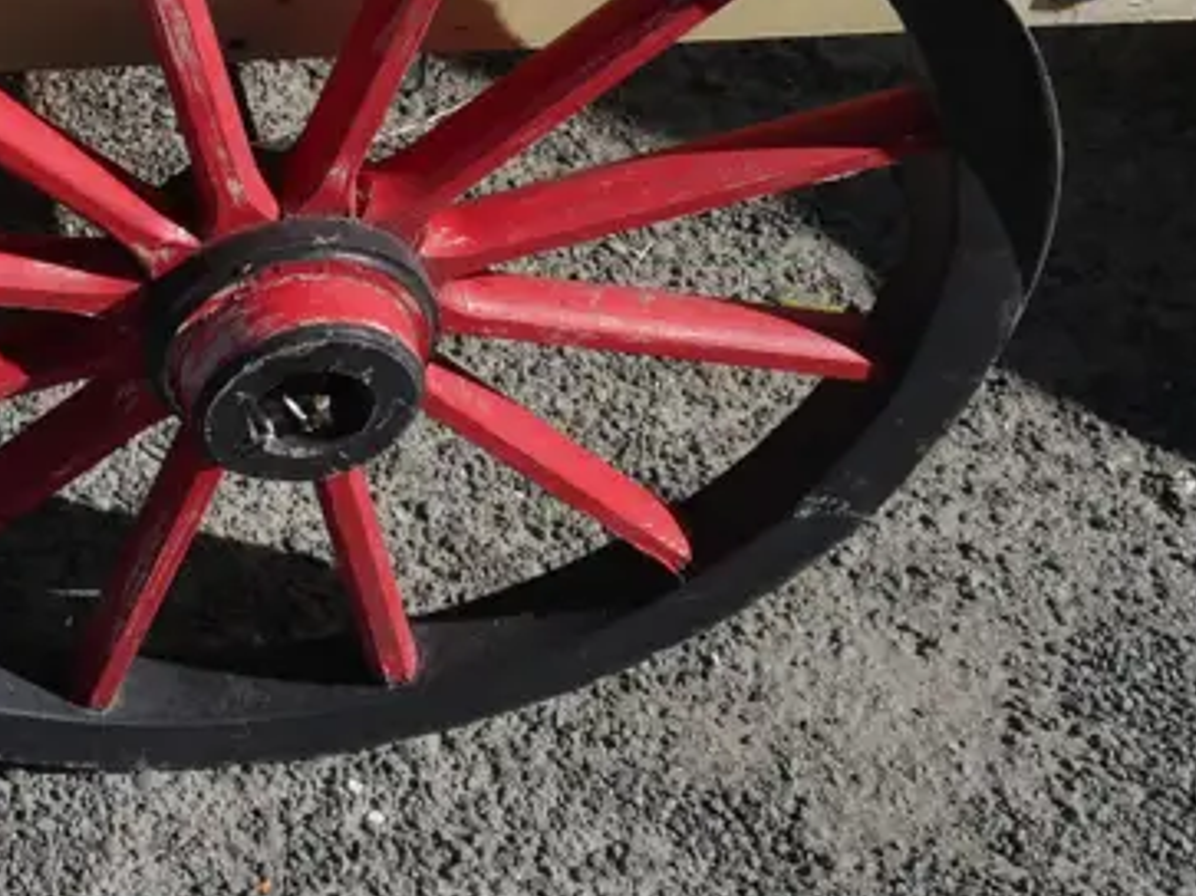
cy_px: -318
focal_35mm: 96
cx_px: -231
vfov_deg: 14.6
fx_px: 3316
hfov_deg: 19.3
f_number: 9
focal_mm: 17
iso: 200
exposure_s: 1/640
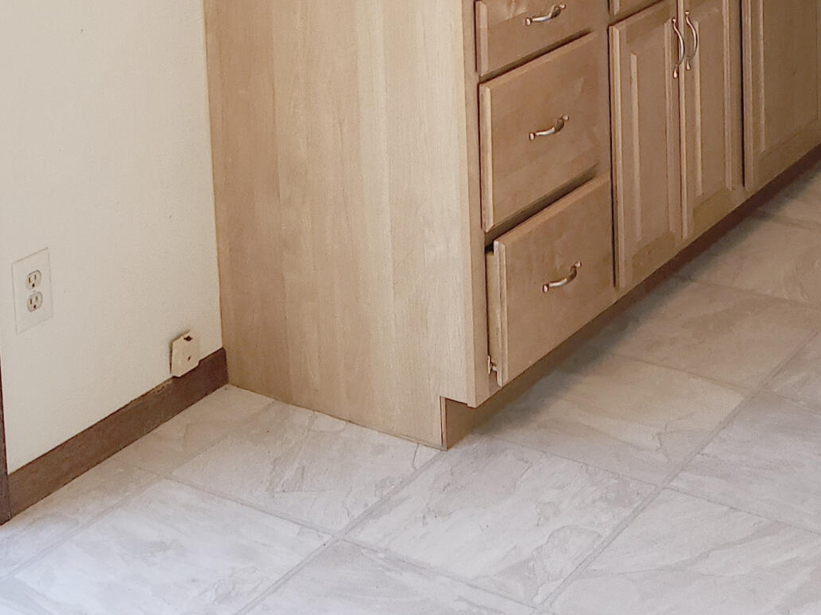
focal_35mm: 70
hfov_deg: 27.6
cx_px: 564
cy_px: -182
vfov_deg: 19.4
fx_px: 1660
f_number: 1.8
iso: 64
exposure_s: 1/120
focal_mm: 5
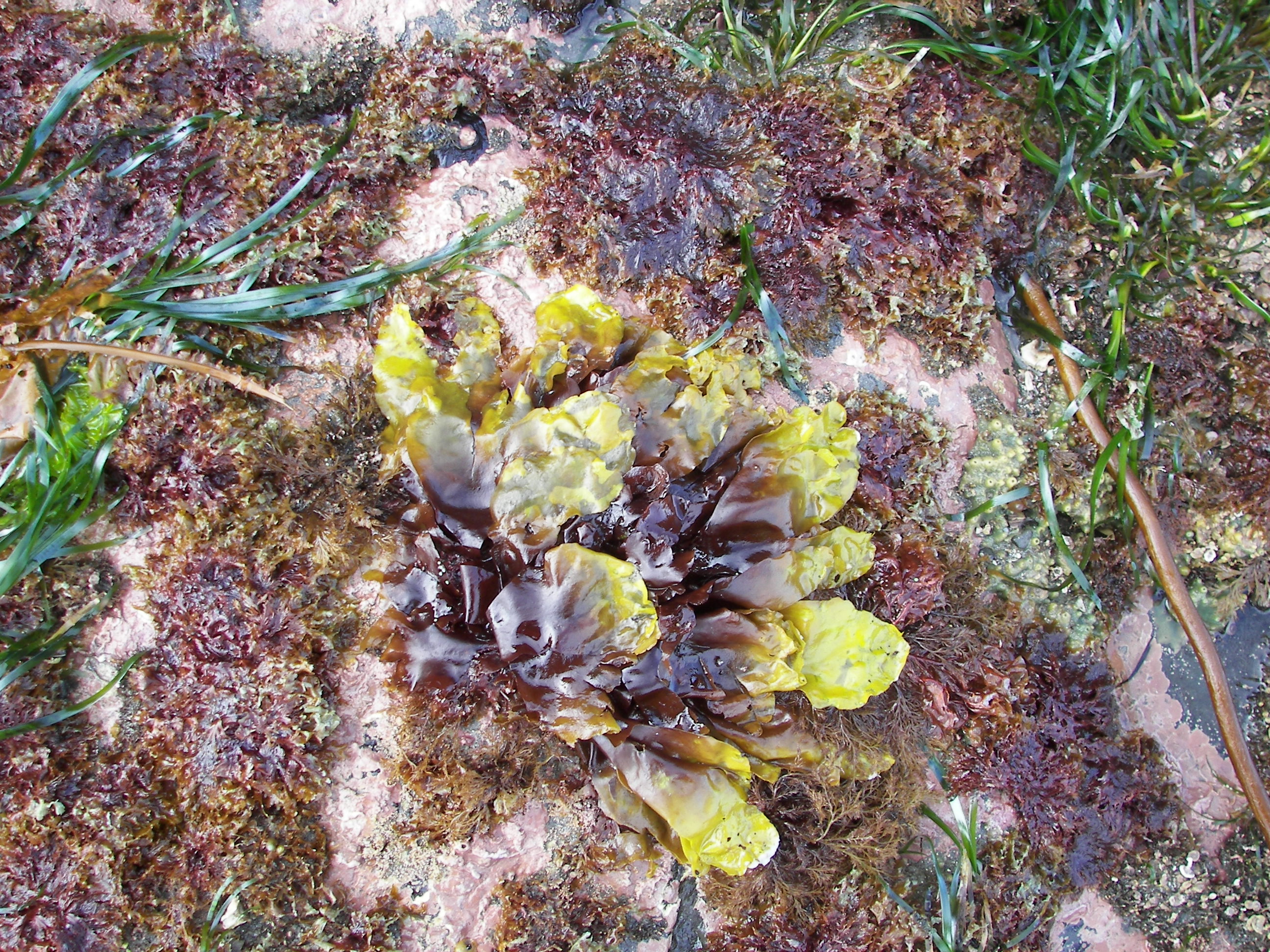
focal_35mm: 36
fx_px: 1321
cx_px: 635
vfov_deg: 39.7
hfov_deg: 51.4
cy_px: 476
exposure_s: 1/50
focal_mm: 6
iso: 50
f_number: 2.8
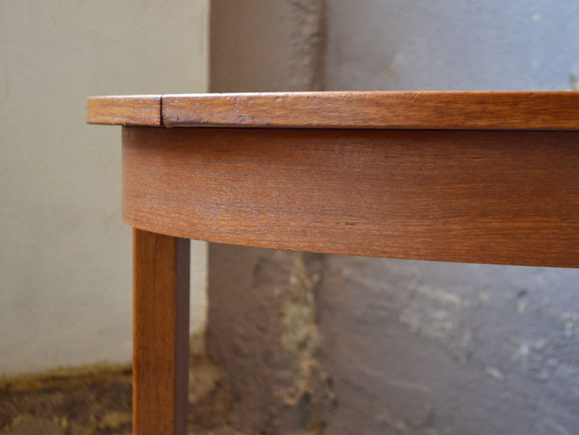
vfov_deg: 16.3
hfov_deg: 21.6
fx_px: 1515
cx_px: 321
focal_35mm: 91
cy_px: 219
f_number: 5.6
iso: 1250
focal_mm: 55
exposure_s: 1/25
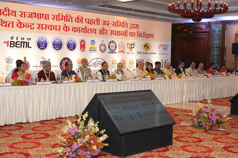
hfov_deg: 39.6
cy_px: 79
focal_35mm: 50
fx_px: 331
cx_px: 119
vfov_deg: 27.0
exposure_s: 1/200
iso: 1600
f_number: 5.6
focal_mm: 50
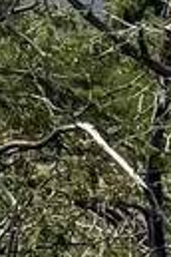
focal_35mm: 494
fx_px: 3519
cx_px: -56
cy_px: -396
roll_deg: +1.4
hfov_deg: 2.8
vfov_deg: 4.1
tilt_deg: +1.3
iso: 64
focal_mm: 6.76
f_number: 1.78
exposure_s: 1/7937
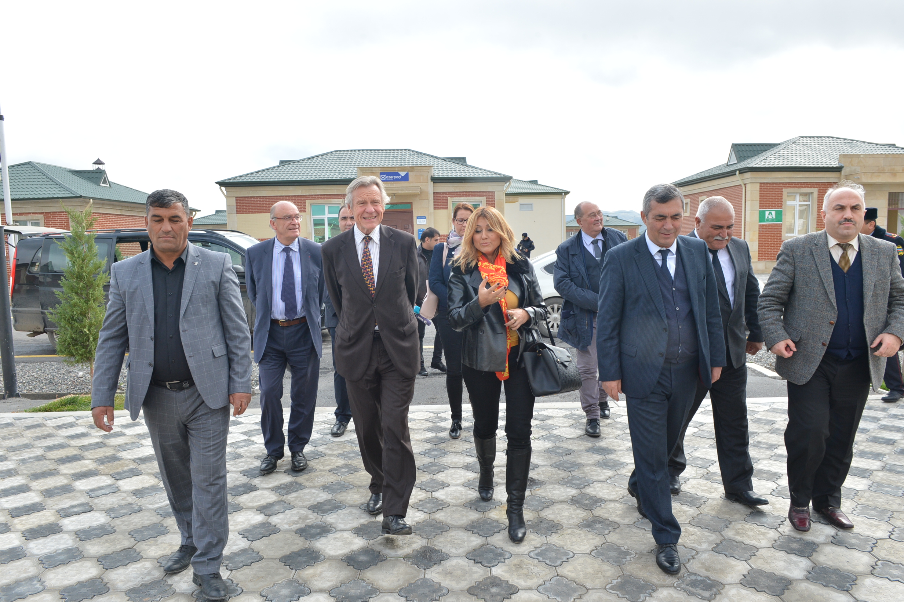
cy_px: 301
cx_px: 452
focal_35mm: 24
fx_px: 602
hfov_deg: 73.8
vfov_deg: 53.1
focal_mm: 24
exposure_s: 1/500
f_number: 10
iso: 800
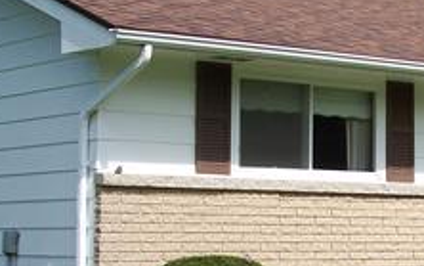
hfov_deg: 17.3
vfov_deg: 11.0
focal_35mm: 119
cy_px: 130
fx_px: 1376
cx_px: 384
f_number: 4
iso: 100
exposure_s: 1/750
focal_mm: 8
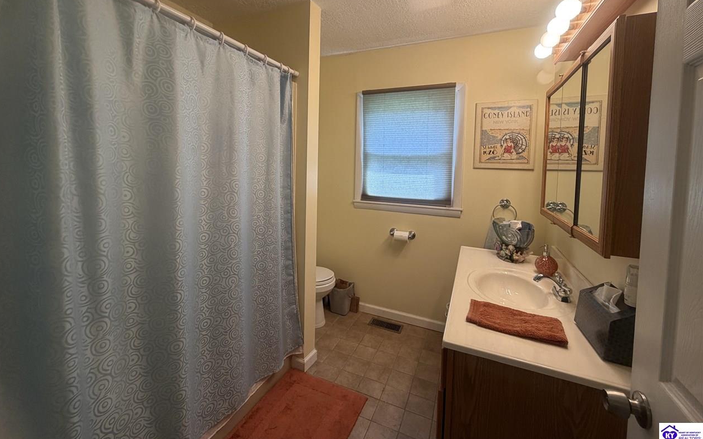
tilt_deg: -2.9
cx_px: 348
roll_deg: -1.1
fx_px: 287
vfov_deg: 74.1
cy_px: 179
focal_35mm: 15
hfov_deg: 101.5
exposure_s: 1/120
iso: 200
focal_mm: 2.22
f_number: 2.2
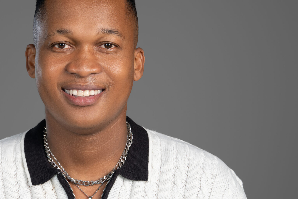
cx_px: 72
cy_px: 111
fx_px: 919
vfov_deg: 12.3
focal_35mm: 111
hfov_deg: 18.3
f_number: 8
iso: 160
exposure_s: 1/125
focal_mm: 70
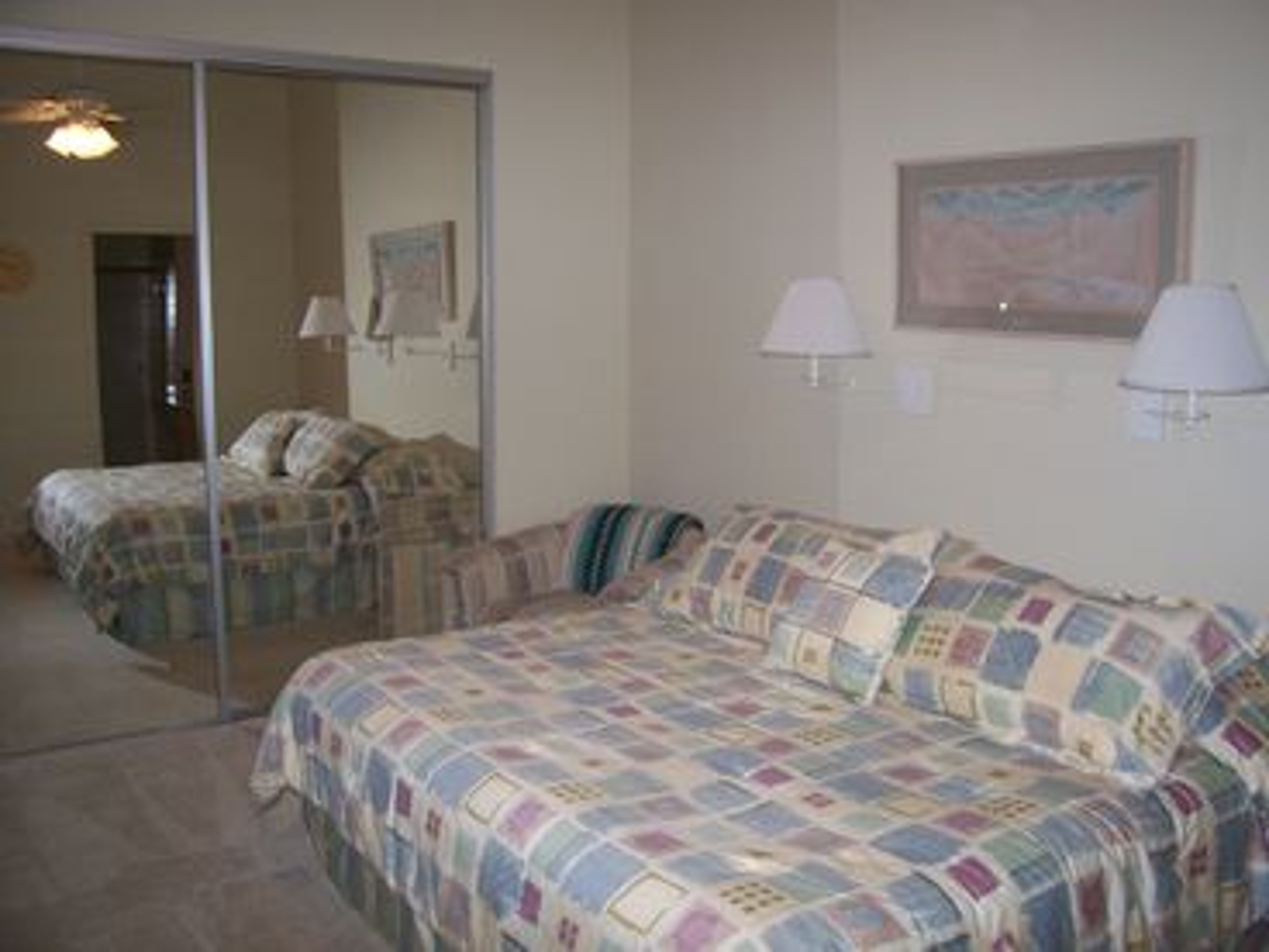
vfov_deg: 41.8
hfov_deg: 54.0
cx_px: 634
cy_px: 476
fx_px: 1246
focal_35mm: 34
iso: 80
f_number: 2.7
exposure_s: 1/60
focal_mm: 5.6
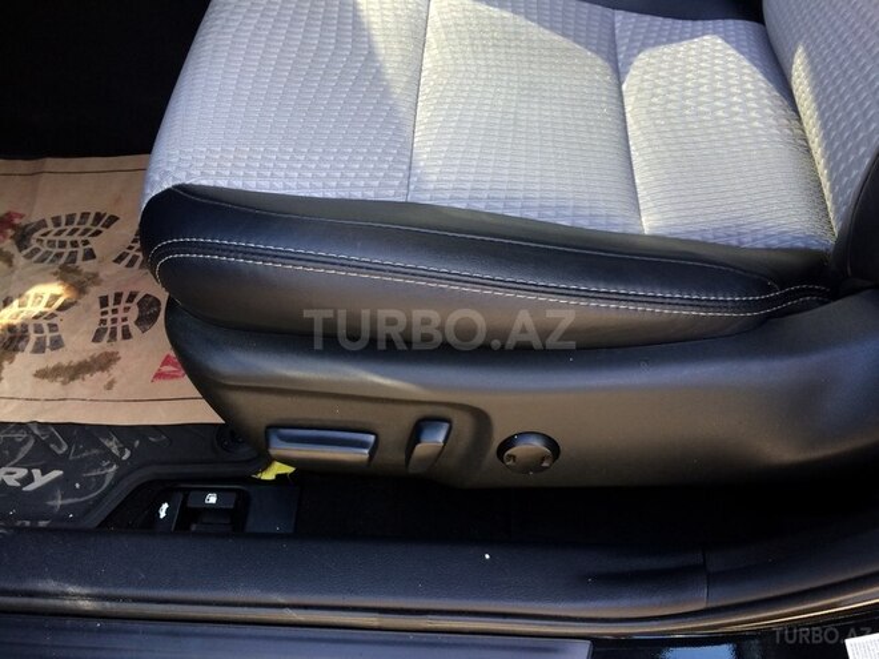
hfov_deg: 61.7
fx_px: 736
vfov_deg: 48.2
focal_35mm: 29
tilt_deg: -49.0
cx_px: 440
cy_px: 330
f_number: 2.2
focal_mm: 4.15
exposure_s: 1/33
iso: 32
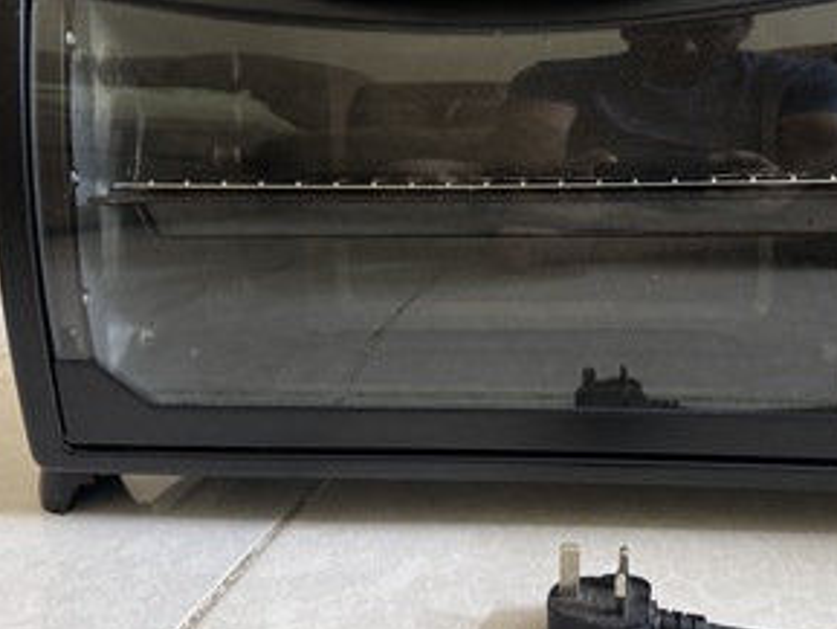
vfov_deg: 37.6
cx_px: 563
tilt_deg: -8.0
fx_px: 919
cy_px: 262
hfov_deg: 48.1
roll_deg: +0.6
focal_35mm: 38
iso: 800
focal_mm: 6.76
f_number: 1.78
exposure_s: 1/30
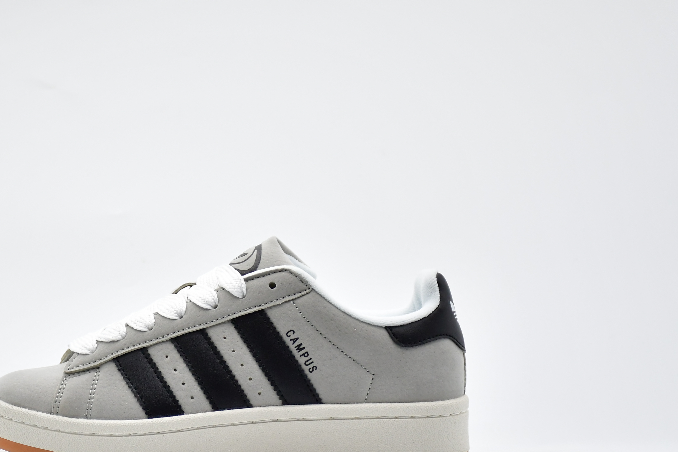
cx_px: 224
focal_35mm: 168
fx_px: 3164
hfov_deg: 12.2
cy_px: 323
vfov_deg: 8.2
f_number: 5
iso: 800
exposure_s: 1/500
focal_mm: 66
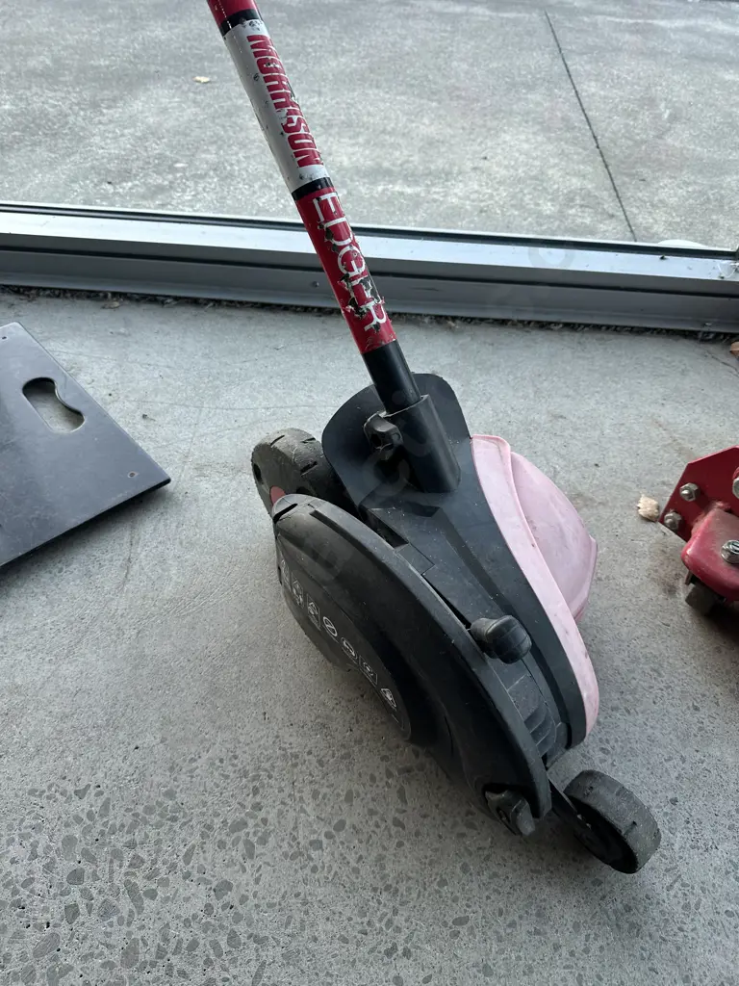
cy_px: 493
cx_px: 370
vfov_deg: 71.6
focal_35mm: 24
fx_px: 683
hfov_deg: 56.8
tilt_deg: -48.8
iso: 125
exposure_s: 1/50
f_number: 1.78
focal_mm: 6.86
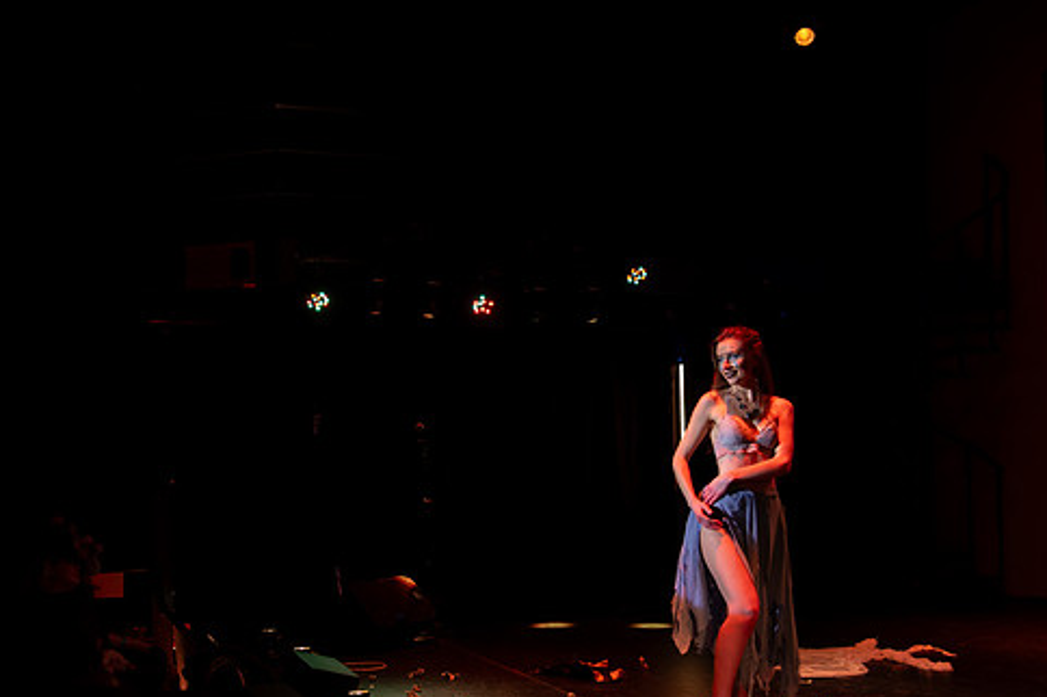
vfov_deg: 31.8
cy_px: 416
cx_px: 491
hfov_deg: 46.4
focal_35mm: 42
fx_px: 1221
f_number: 4
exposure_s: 1/200
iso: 4000
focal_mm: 34
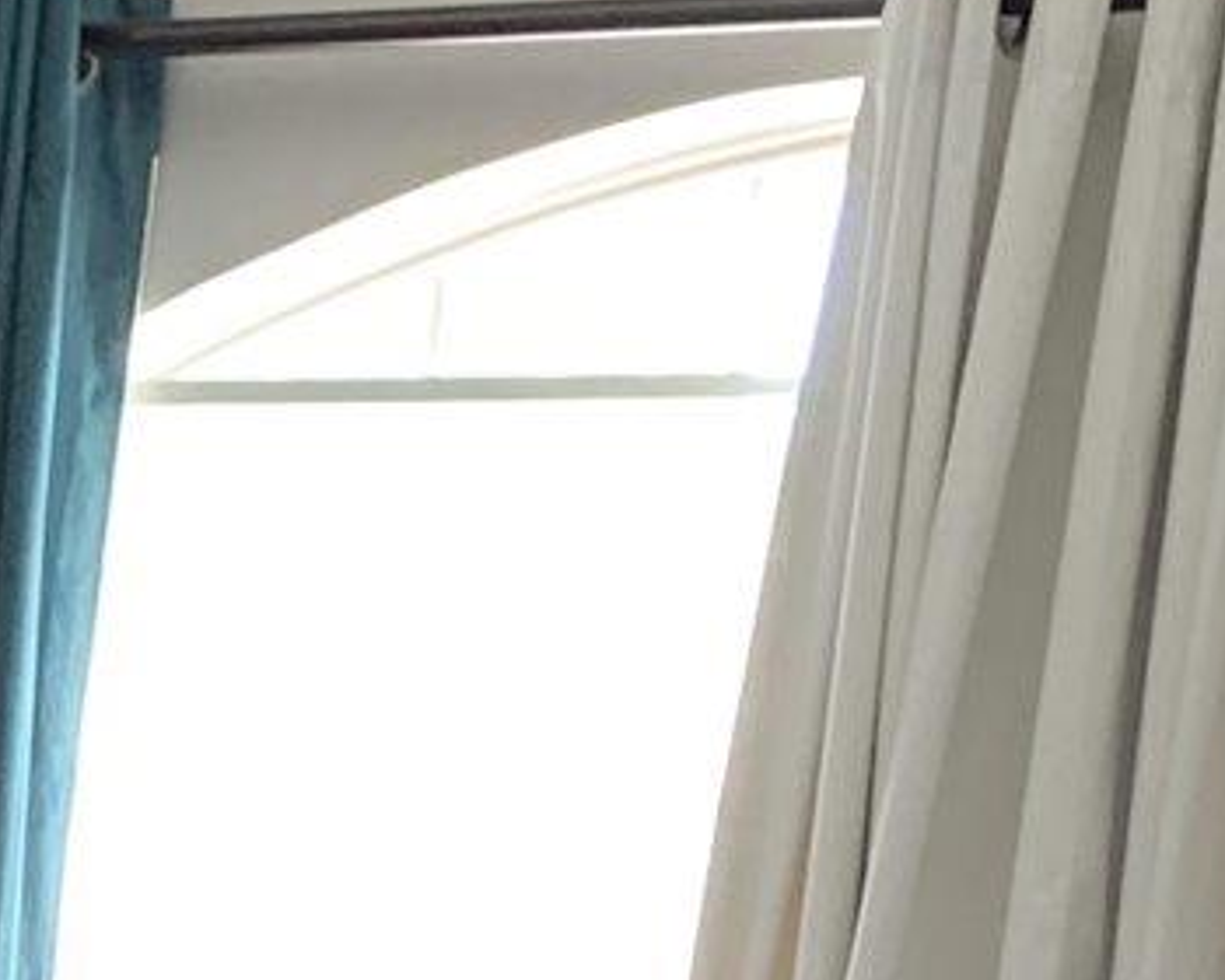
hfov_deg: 11.1
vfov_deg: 7.9
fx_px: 6055
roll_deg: -2.3
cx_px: -637
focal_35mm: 167
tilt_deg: -18.1
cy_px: 3028
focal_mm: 4.25
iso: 125
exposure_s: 1/60
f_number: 1.8
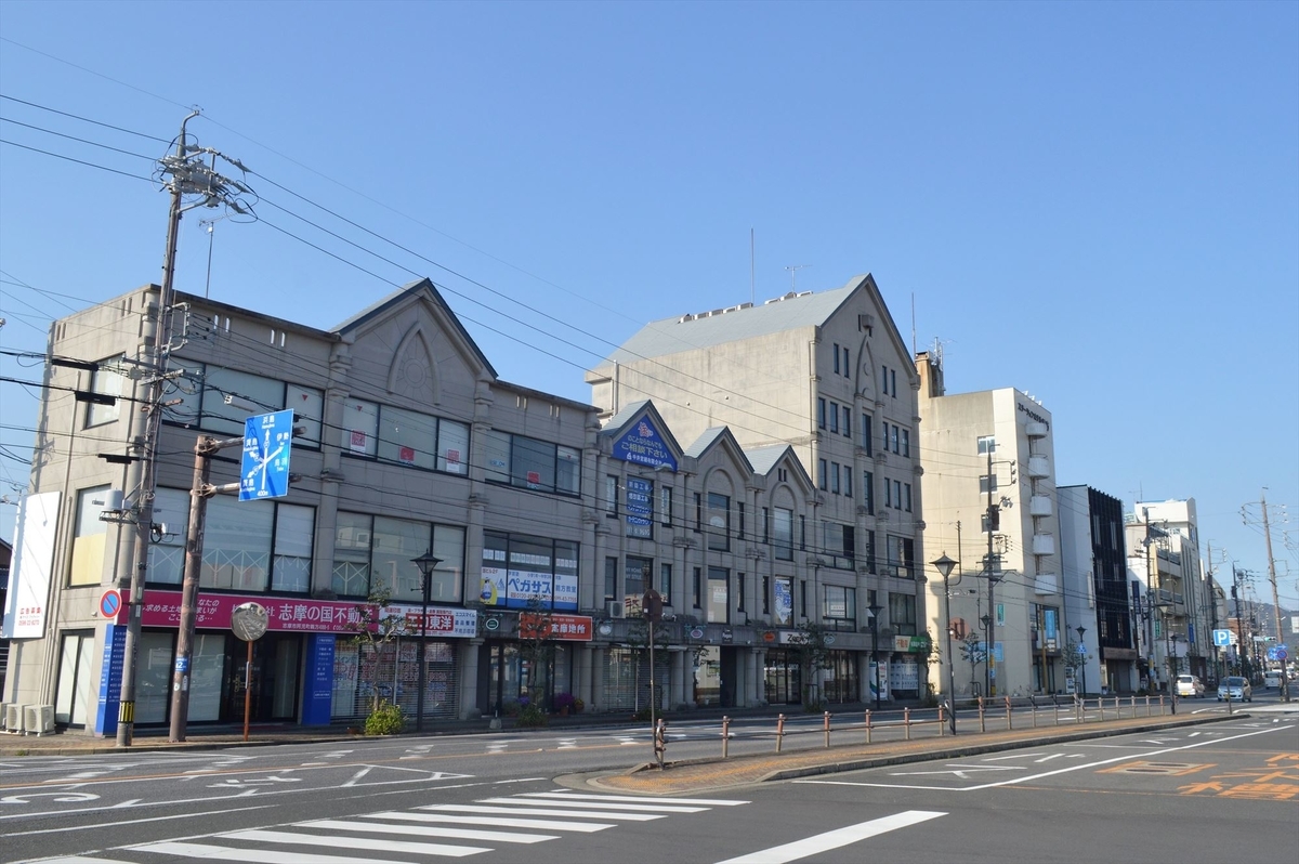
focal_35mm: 27
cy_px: 432
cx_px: 650
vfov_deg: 47.9
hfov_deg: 67.4
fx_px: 973
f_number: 11
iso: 400
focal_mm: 18
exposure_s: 1/400
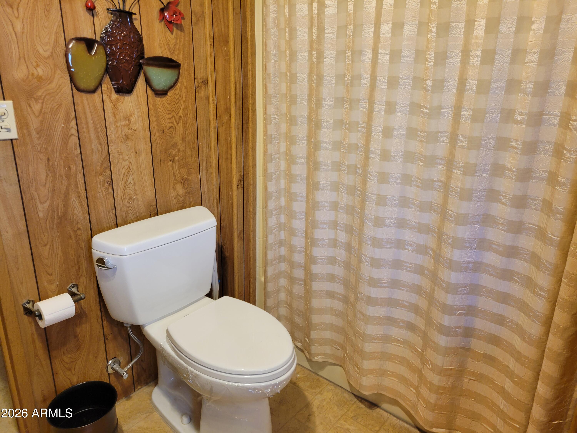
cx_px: 288
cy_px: 216
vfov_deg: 53.1
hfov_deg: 67.3
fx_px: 433
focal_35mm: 26
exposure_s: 1/40
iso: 200
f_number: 1.8
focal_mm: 5.4
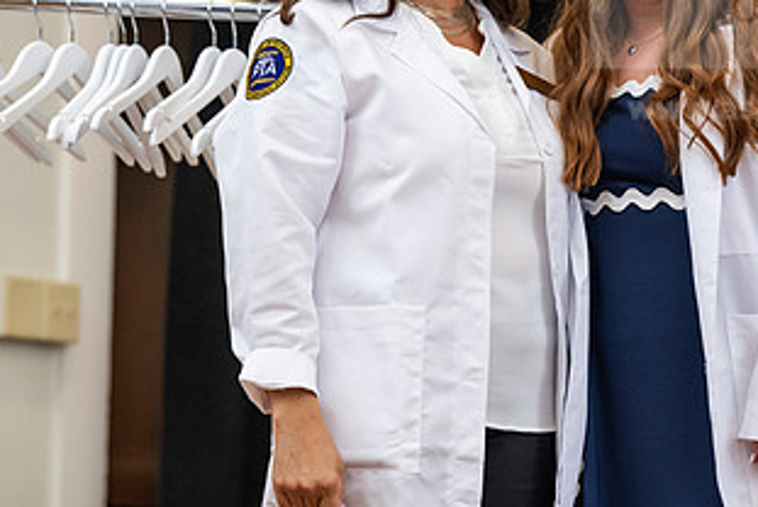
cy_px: 160
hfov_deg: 8.8
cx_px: 517
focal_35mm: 233
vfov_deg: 5.9
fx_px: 4910
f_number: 3.5
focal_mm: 125
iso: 1600
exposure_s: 1/200
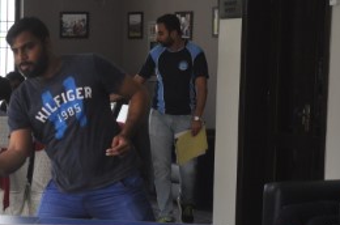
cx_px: -52
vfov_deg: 9.6
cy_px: 178
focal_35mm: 142
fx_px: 1338
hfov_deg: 14.1
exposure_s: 1/250
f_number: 4.2
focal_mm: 34
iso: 320
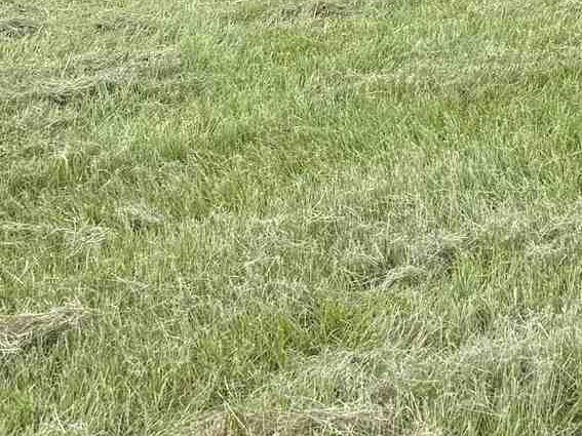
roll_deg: -3.3
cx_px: 591
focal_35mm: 130
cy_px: -359
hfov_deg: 14.9
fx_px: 2185
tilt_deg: -5.0
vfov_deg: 10.7
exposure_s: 1/1437
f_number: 1.78
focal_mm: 6.76
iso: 80
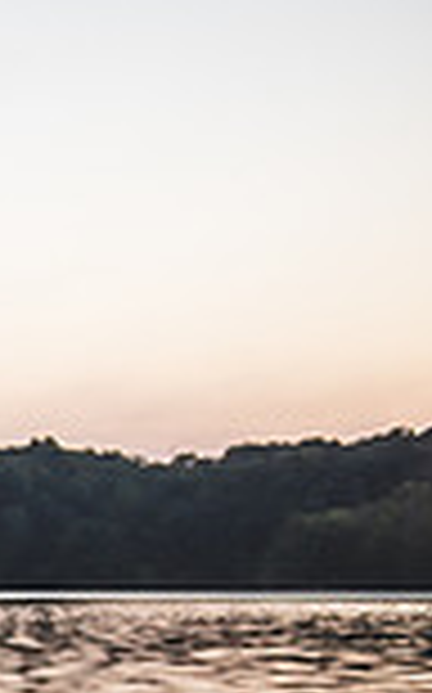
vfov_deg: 13.5
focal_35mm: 150
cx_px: -790
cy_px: 849
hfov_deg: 7.8
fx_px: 2831
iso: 200
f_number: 2.8
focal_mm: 38
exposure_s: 1/250
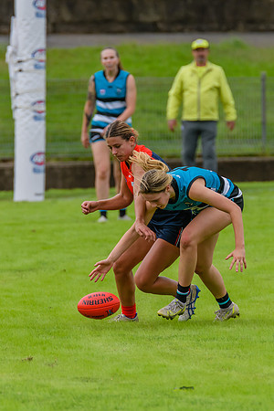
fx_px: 8328
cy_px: 196
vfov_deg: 2.8
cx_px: 166
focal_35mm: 730
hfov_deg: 1.9
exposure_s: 1/2000
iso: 800
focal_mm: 420
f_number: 6.3
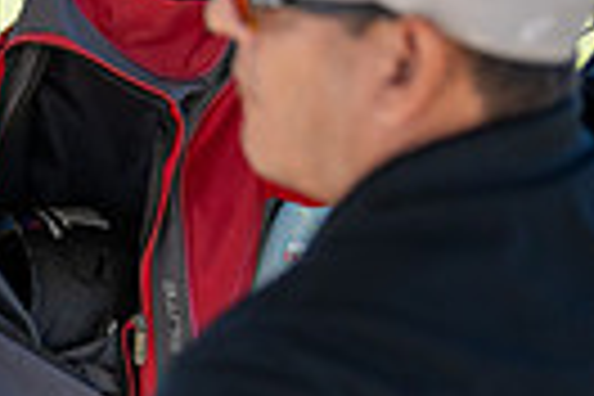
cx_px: -374
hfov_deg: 9.1
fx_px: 3630
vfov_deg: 6.2
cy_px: 416
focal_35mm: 220
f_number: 1.2
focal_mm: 50
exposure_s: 1/4000
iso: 100
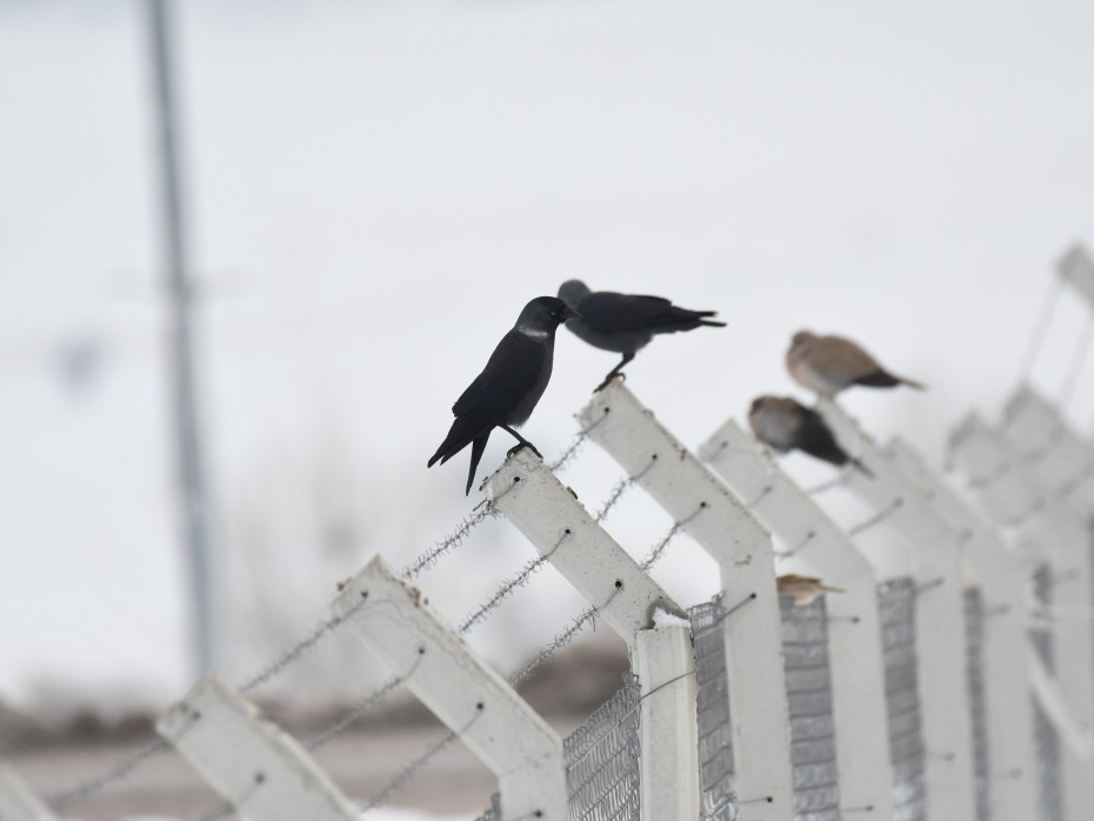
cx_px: 563
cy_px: 410
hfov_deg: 2.4
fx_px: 25732
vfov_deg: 1.8
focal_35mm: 814
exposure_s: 1/800
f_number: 6.3
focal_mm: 500
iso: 400
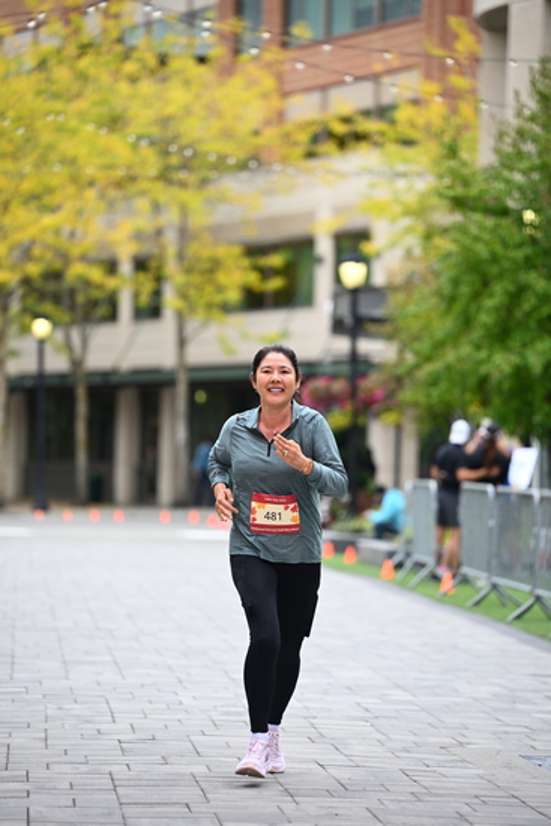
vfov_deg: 14.6
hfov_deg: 9.8
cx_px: 276
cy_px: 413
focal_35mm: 140
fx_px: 3212
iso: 640
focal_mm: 140
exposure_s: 1/2000
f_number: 2.8
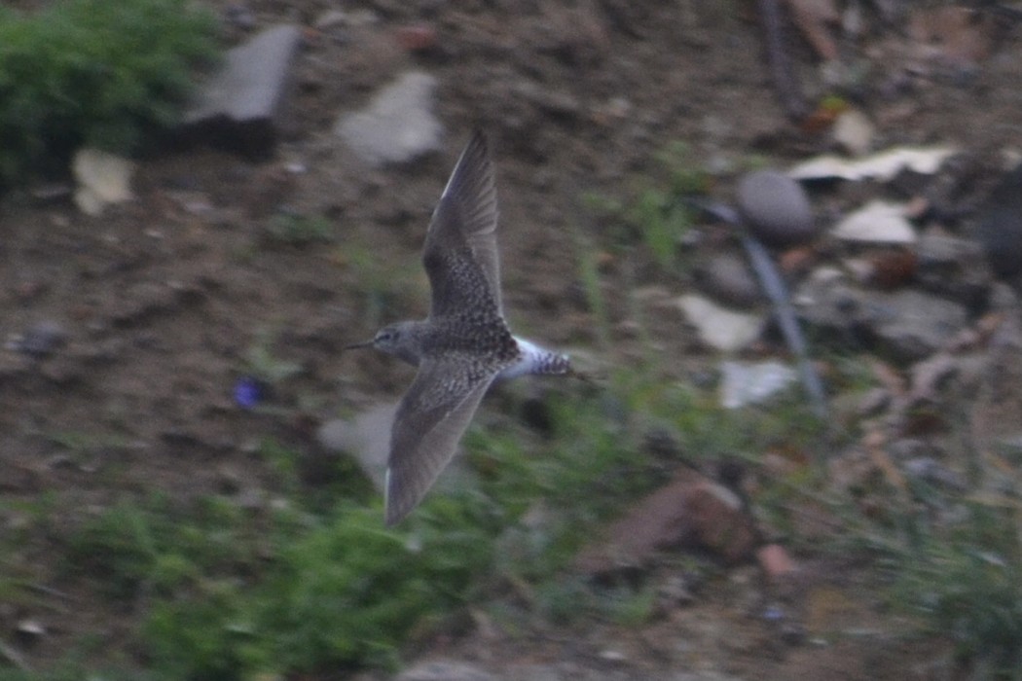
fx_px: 12774
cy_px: 340
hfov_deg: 4.6
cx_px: 511
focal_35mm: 450
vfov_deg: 3.1
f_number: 5.6
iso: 800
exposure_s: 1/800
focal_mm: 300
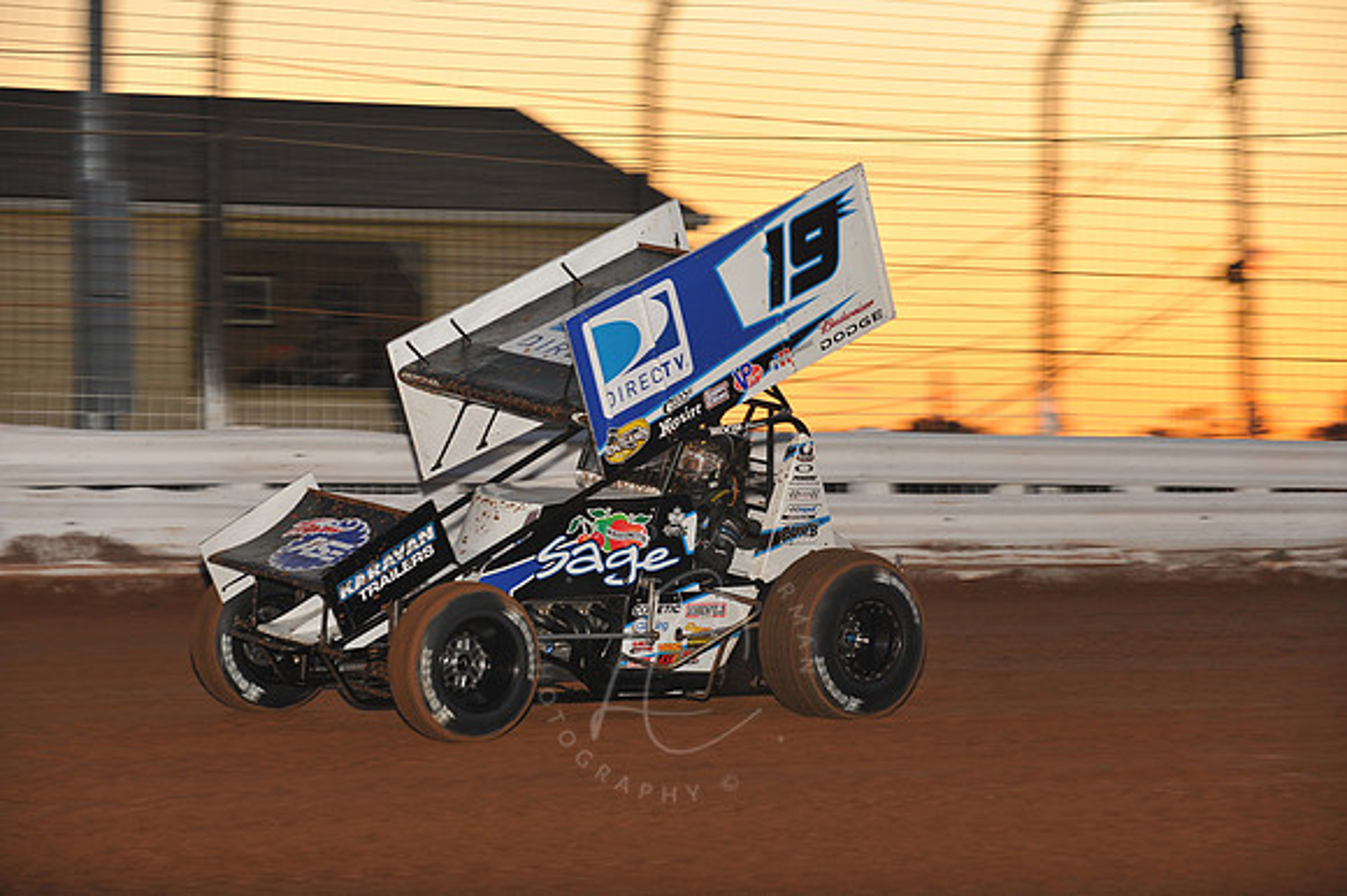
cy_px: 448
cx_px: 674
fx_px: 4487
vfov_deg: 11.4
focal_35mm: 120
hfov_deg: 17.1
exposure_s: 1/320
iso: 640
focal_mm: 120
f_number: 6.3
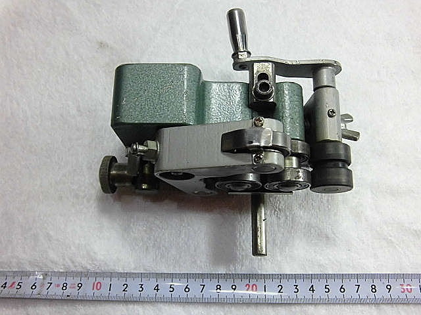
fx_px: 438
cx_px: 210
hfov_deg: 51.4
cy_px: 158
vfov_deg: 39.7
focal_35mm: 36
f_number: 3.1
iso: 200
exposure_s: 1/60
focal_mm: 6.4
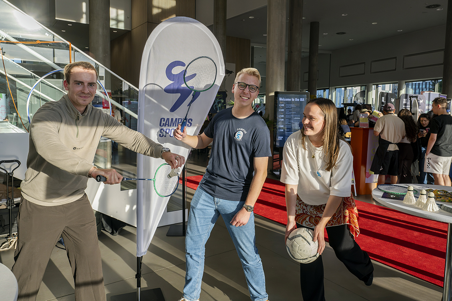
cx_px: 226
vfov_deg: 49.6
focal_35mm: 26
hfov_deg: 69.4
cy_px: 150
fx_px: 326
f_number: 7.1
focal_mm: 26
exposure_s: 1/500
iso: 800
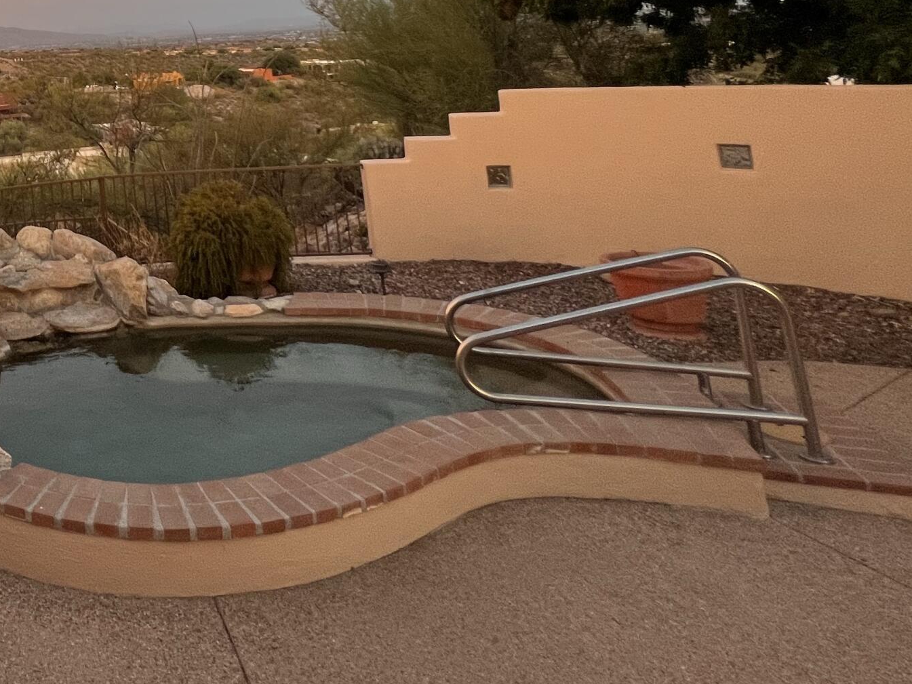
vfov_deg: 41.0
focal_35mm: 29
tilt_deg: +5.1
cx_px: -50
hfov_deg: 47.8
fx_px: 764
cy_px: -26
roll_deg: +3.2
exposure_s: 1/99
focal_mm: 1.57
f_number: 1.8
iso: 100
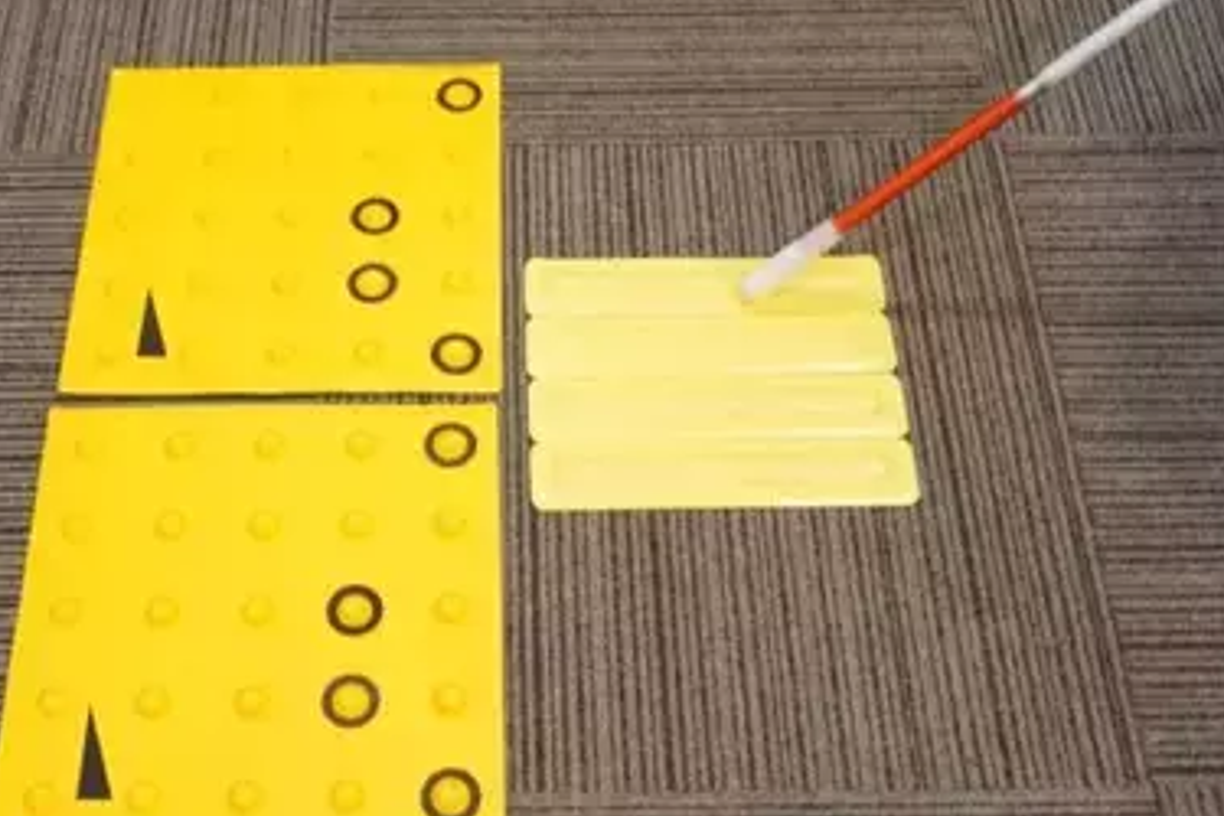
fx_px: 1632
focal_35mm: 48
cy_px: 388
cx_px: 454
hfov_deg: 40.8
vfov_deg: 28.1
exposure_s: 1/30
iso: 800
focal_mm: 20
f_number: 4
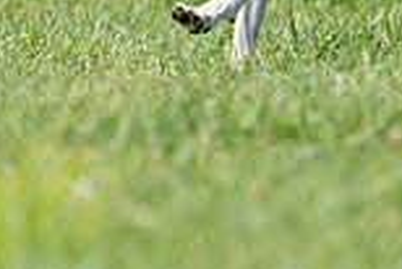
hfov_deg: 1.3
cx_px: 407
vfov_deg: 0.8
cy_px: -129
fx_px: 18241
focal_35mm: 1632
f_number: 6.3
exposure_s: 1/4000
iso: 1000
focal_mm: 433
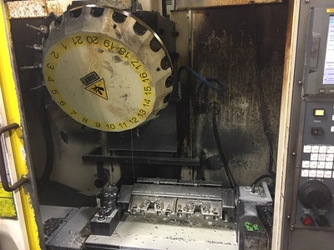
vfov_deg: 48.2
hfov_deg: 61.7
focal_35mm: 29
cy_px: 125
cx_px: 167
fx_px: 280
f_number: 2.2
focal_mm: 4.15
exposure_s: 1/17
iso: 200
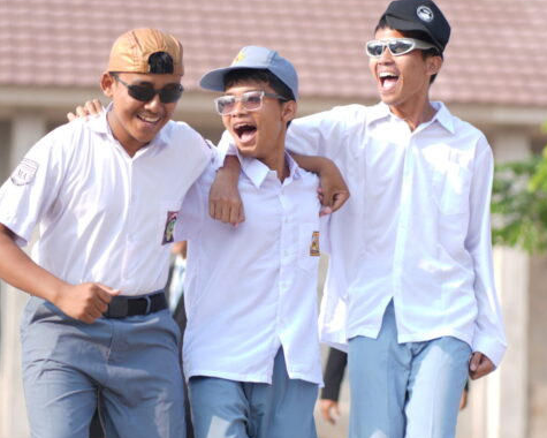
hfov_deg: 11.2
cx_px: 312
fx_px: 2785
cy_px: 247
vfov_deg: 9.0
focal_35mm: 172
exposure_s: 1/640
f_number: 2.2
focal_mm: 85
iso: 50
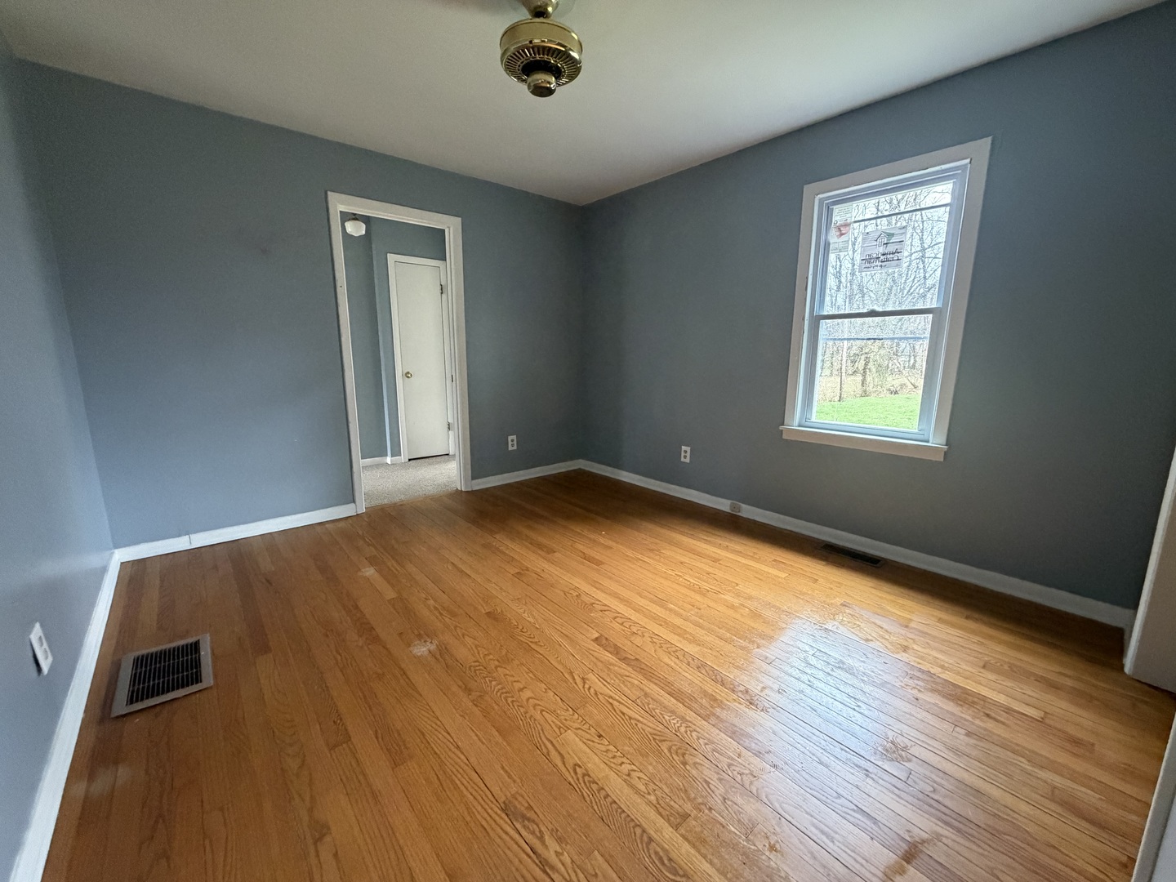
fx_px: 476
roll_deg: -0.9
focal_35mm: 14
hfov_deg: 102.1
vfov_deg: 85.7
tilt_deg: -11.1
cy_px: 441
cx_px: 588
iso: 500
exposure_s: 1/60
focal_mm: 2.22
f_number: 2.2
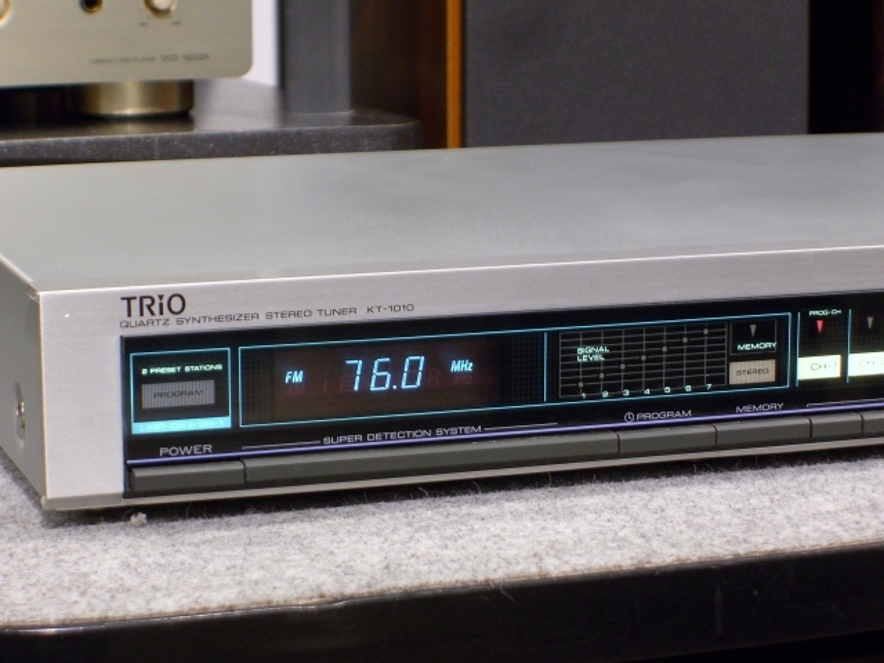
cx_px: 442
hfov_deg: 17.3
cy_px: 332
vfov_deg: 13.0
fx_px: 2911
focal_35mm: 114
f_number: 5.1
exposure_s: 1/6
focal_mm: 23.7
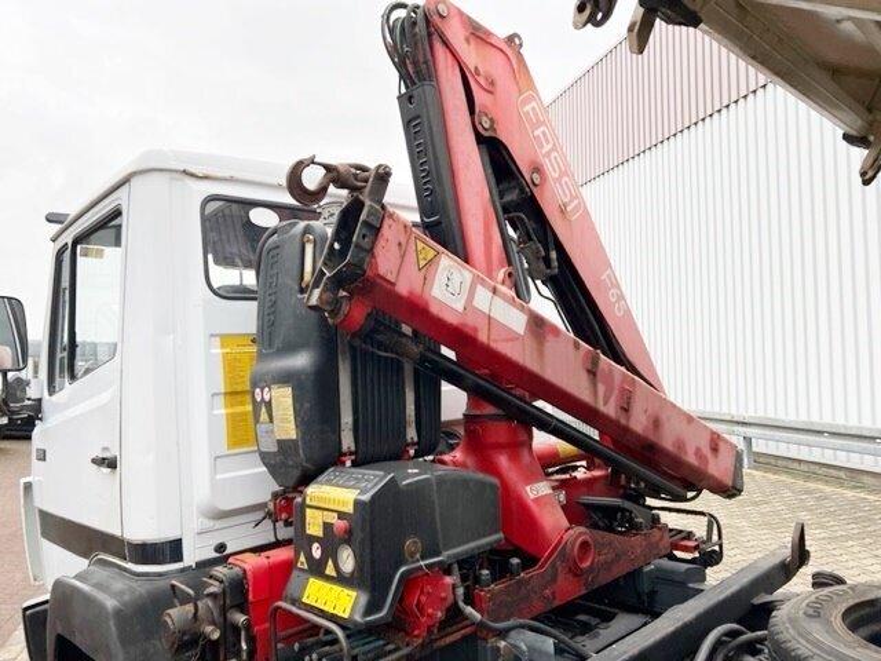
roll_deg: +1.4
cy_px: 330
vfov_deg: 53.1
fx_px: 662
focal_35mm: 26
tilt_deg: +3.5
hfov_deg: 67.3
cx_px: 440
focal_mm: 5.7
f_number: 1.5
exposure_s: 1/380
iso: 50
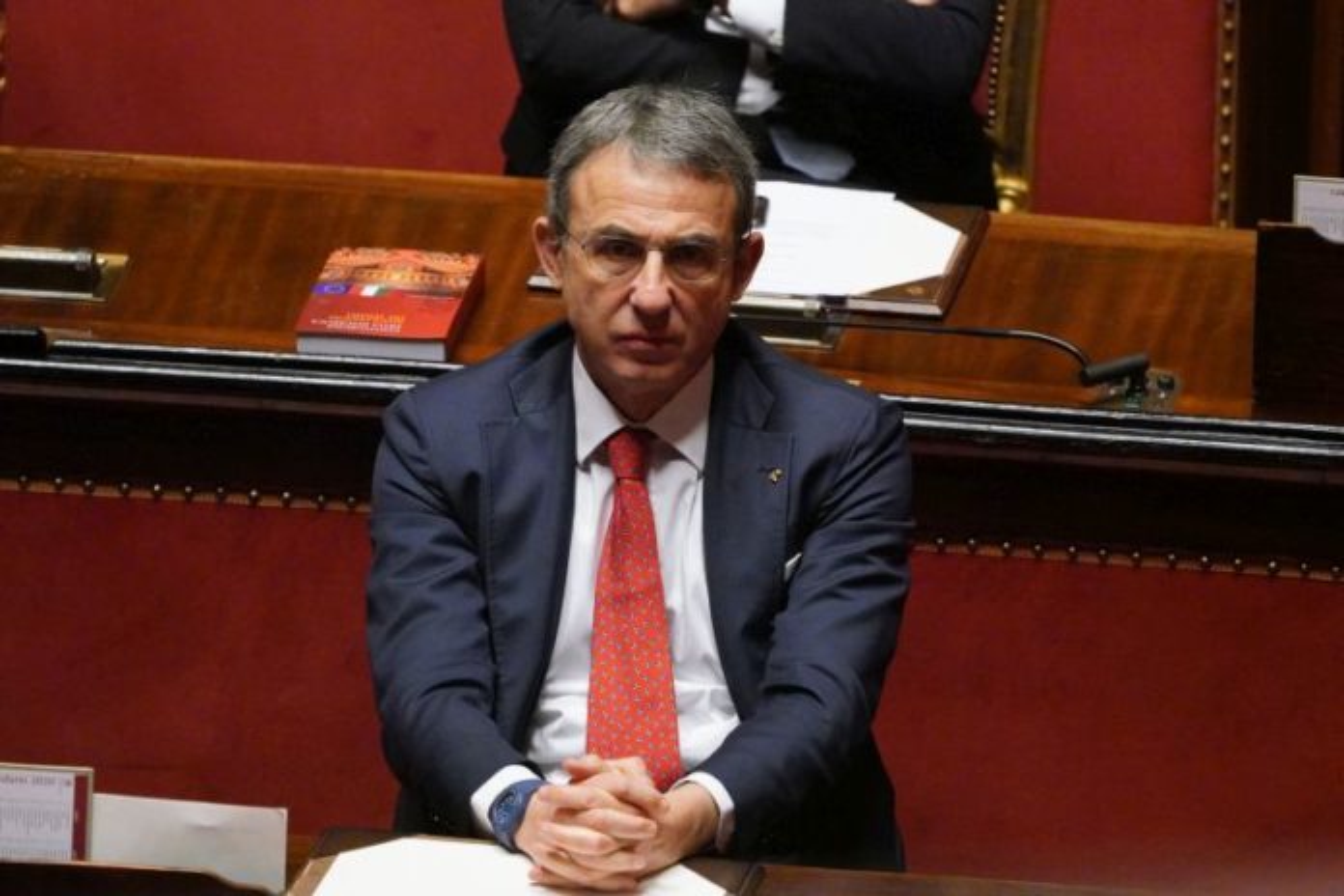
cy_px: 448
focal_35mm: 450
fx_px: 16799
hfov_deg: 4.6
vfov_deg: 3.1
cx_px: 672
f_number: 5.6
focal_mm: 300
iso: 12800
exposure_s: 1/250
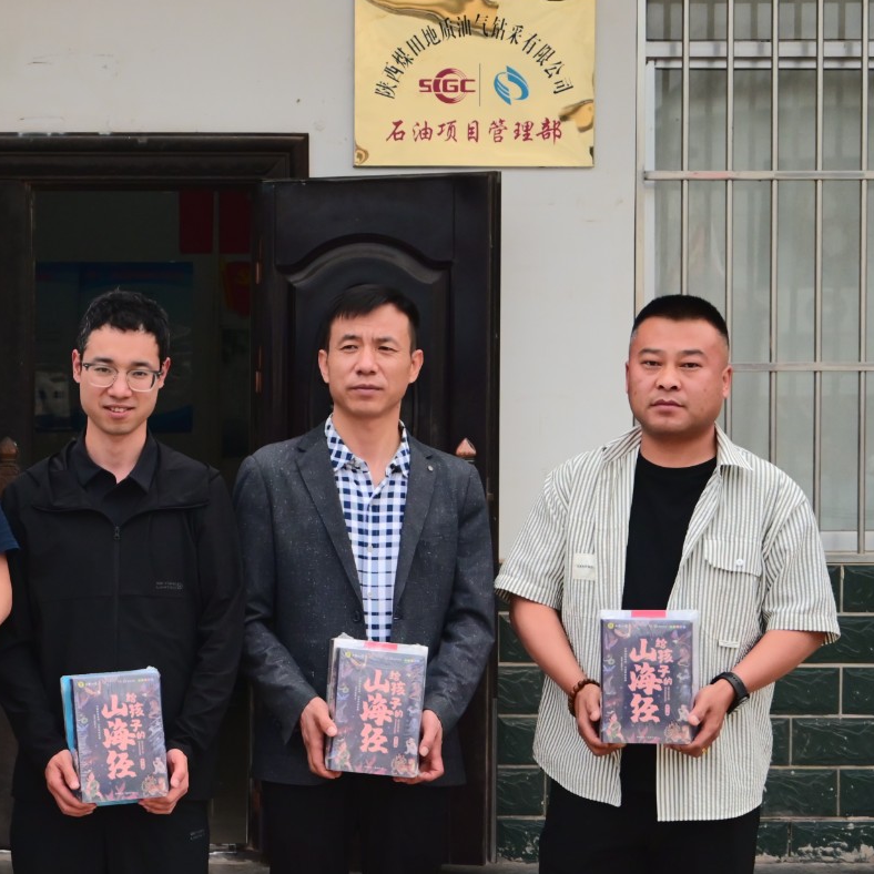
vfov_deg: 19.9
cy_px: 542
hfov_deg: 19.5
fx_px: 2485
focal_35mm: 87
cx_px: 42
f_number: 5.6
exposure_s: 1/2500
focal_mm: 42
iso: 2000
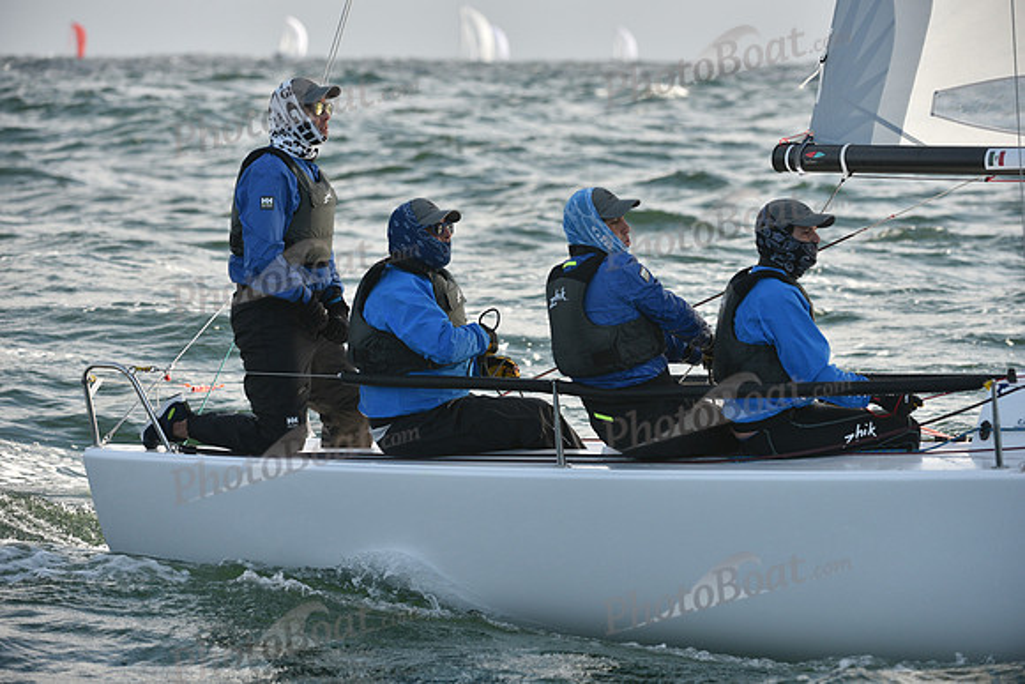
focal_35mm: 200
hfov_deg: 10.3
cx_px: 512
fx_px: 5696
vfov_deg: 6.9
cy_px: 342
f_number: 5.6
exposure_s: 1/1000
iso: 320
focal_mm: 200
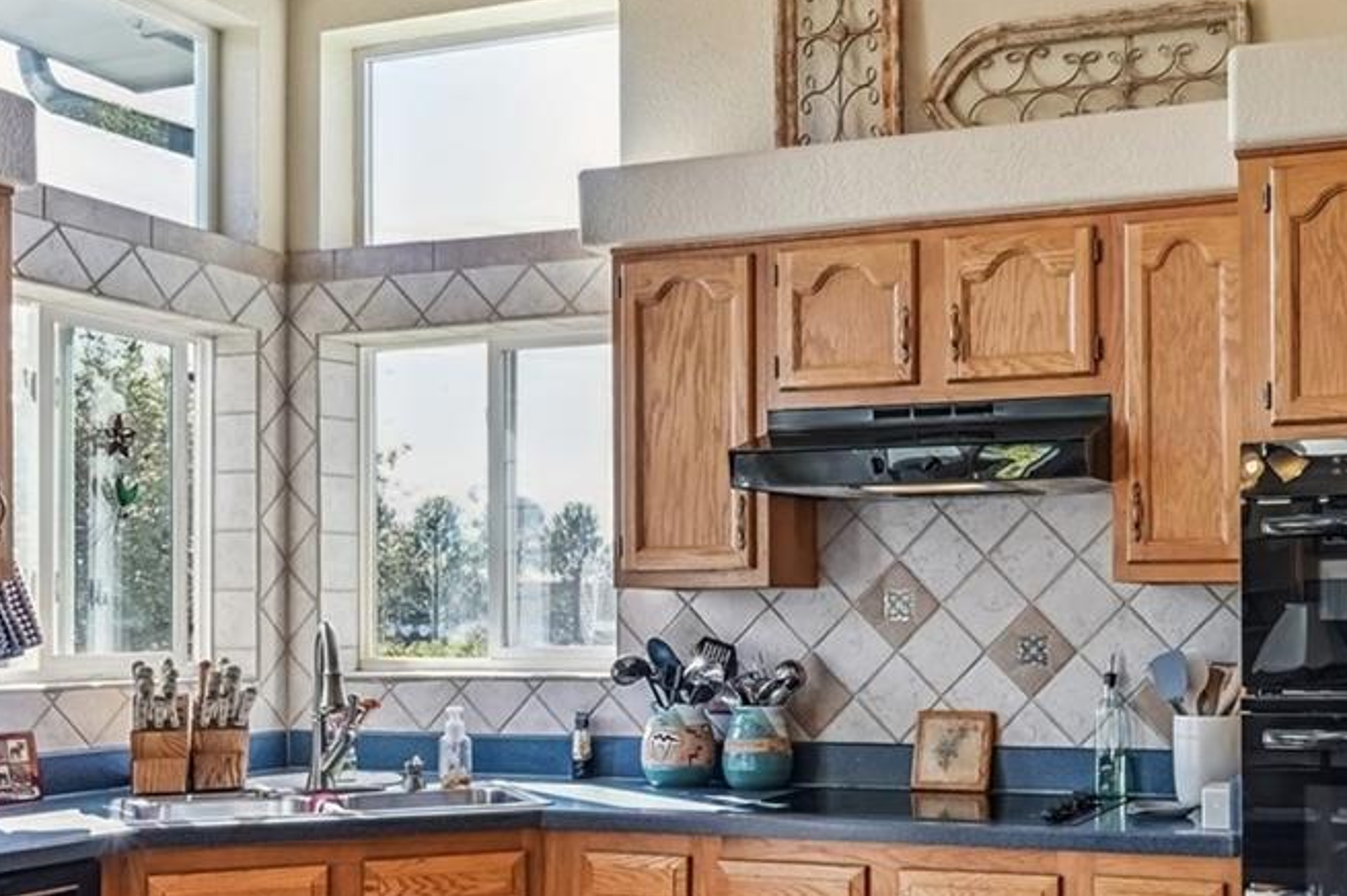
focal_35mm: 44
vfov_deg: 30.2
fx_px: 1645
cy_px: 621
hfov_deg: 43.6
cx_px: 942
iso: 400
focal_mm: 18
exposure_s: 1/20
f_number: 10
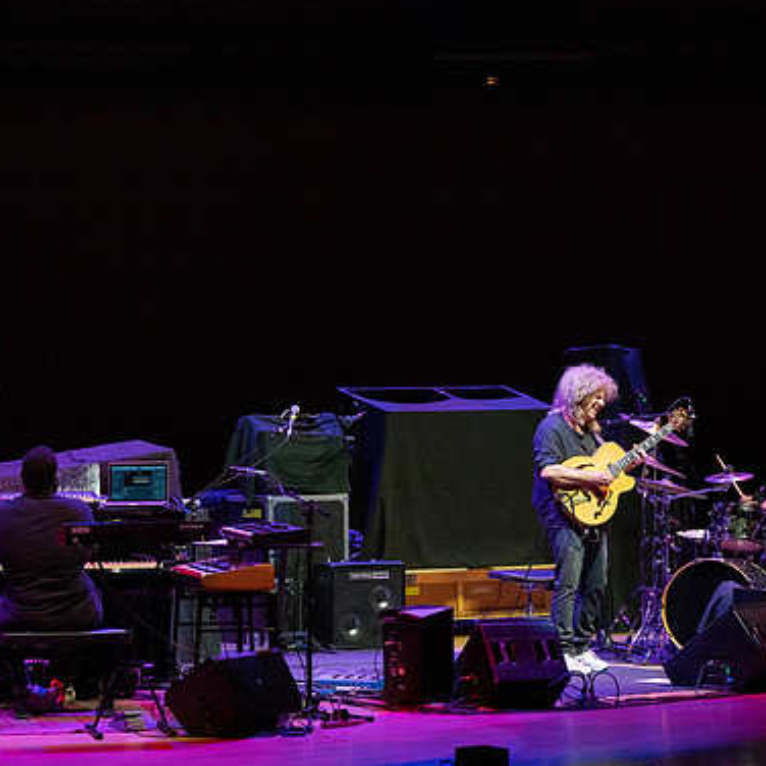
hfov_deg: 11.2
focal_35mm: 156
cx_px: 389
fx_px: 3906
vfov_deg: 11.2
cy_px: 386
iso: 3200
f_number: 7.1
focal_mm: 119
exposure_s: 1/320
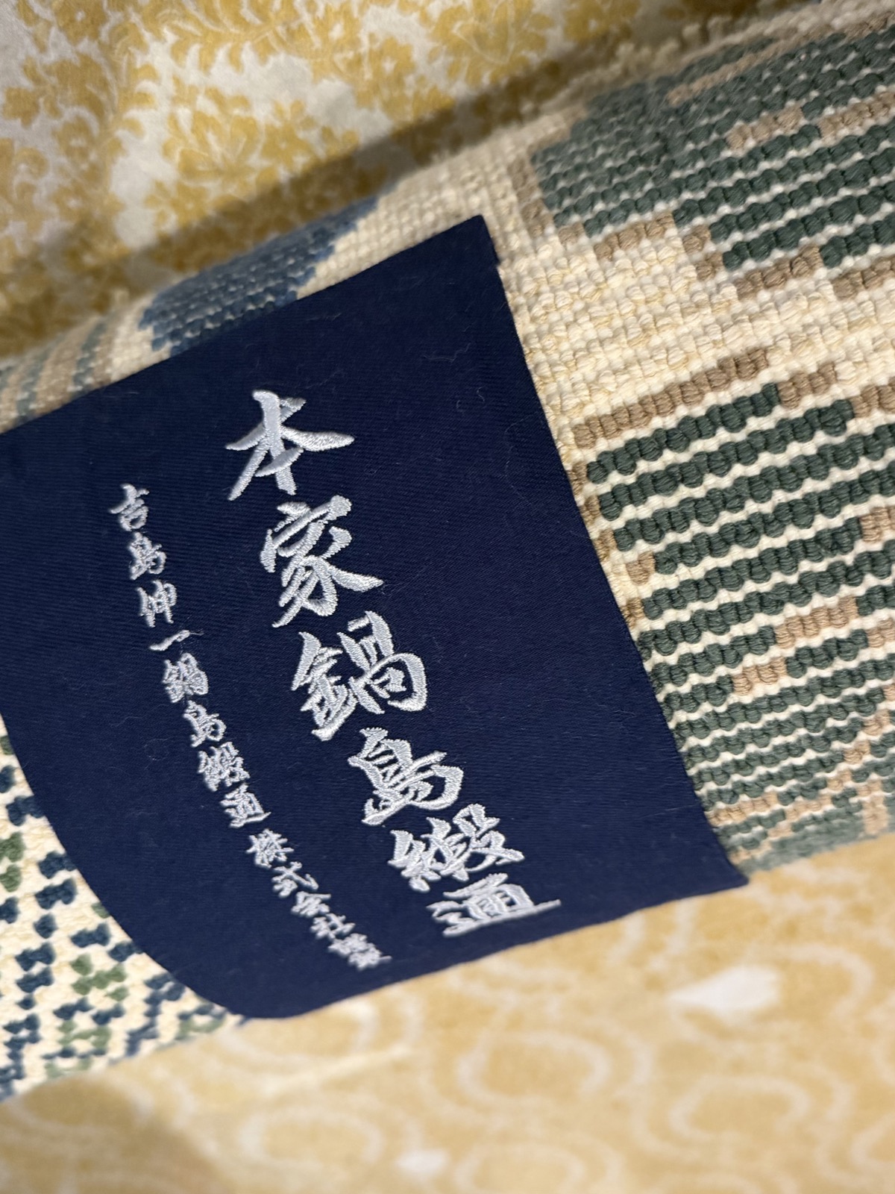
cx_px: 448
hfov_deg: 56.8
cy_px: 597
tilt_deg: -48.6
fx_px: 827
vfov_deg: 71.6
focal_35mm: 24
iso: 640
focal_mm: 6.76
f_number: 1.78
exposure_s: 1/60
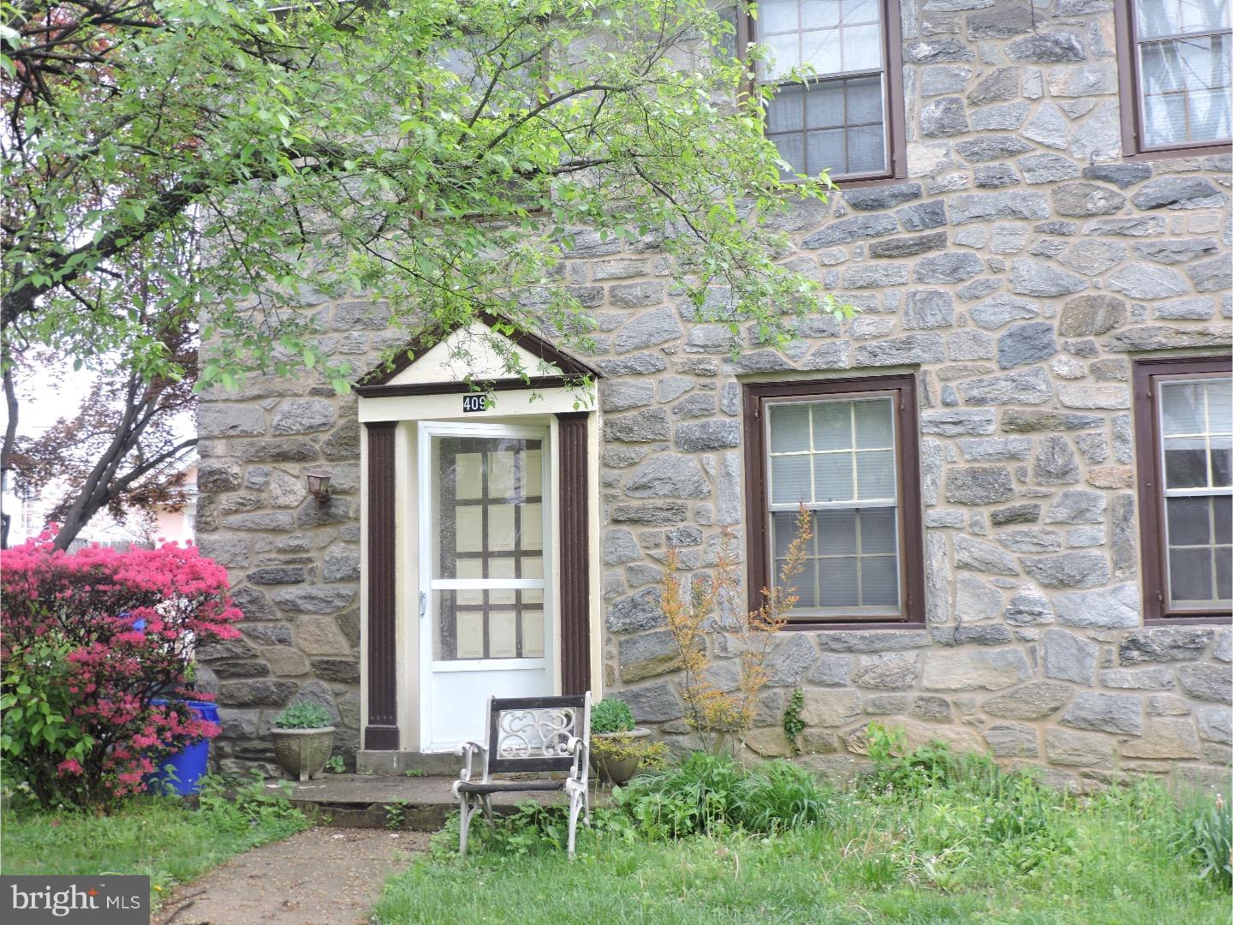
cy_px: 462
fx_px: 1532
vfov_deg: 33.6
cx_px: 616
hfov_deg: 43.9
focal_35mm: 43
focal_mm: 7.7
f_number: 3.4
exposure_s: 1/60
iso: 100
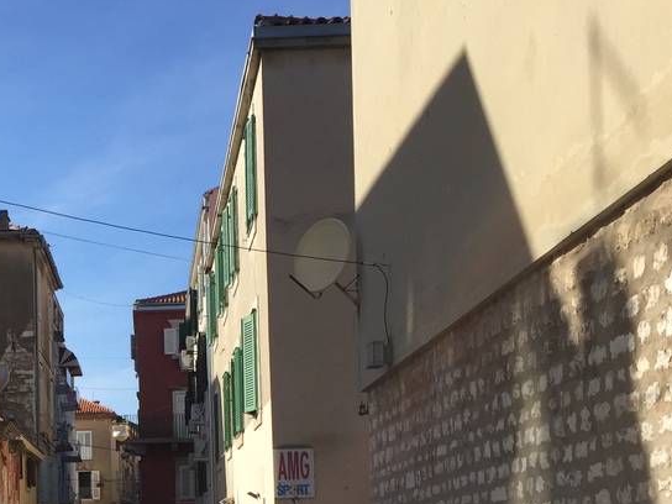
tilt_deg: +3.5
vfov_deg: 22.2
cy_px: 493
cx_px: 77
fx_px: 1242
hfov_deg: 29.1
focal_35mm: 64
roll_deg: +1.0
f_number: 2.2
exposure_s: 1/1721
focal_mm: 4.15
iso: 32
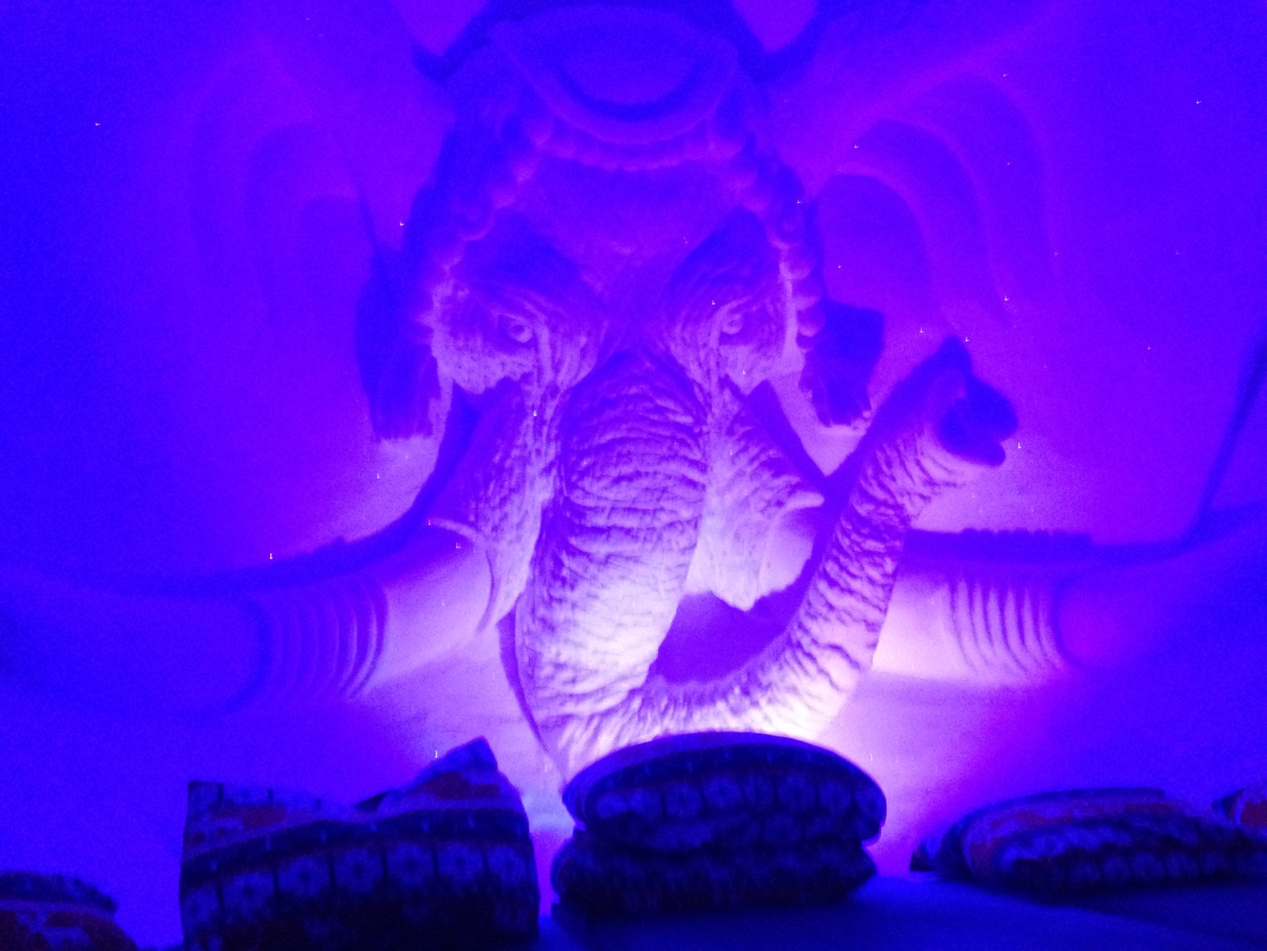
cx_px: 634
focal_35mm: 33
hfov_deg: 55.4
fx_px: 1208
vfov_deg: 42.9
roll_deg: +2.7
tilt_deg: +10.7
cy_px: 476
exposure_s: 1/15
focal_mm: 4.12
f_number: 2.4
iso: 640
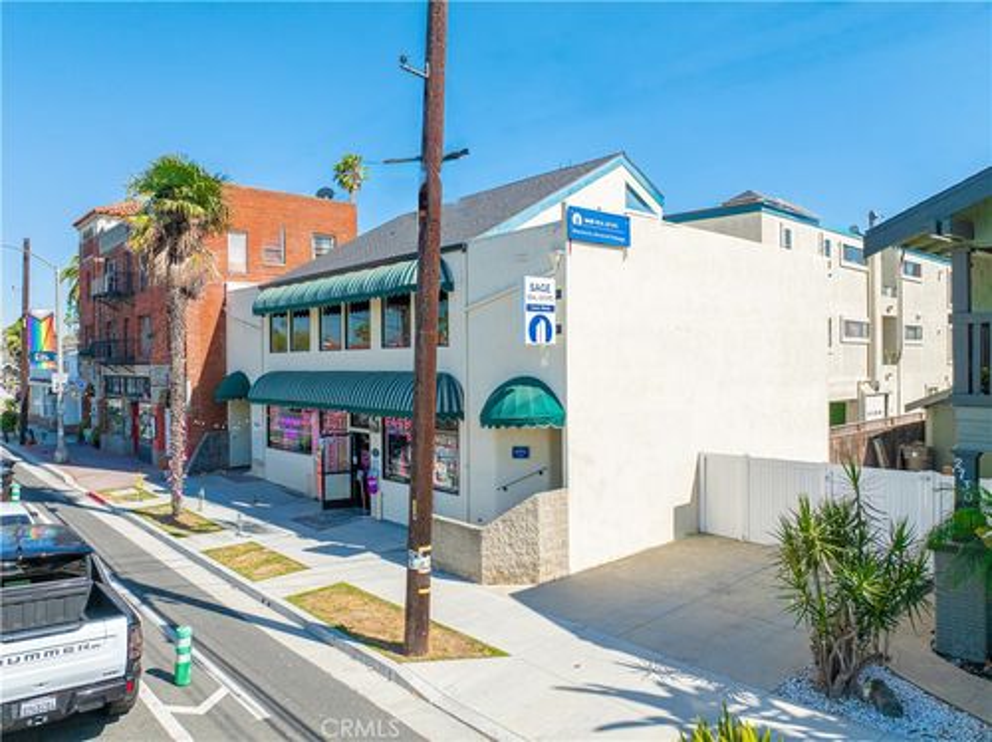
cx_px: 496
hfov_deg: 71.6
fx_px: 687
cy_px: 371
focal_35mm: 24
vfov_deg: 56.7
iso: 130
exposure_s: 1/2500
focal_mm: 12.29
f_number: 2.8
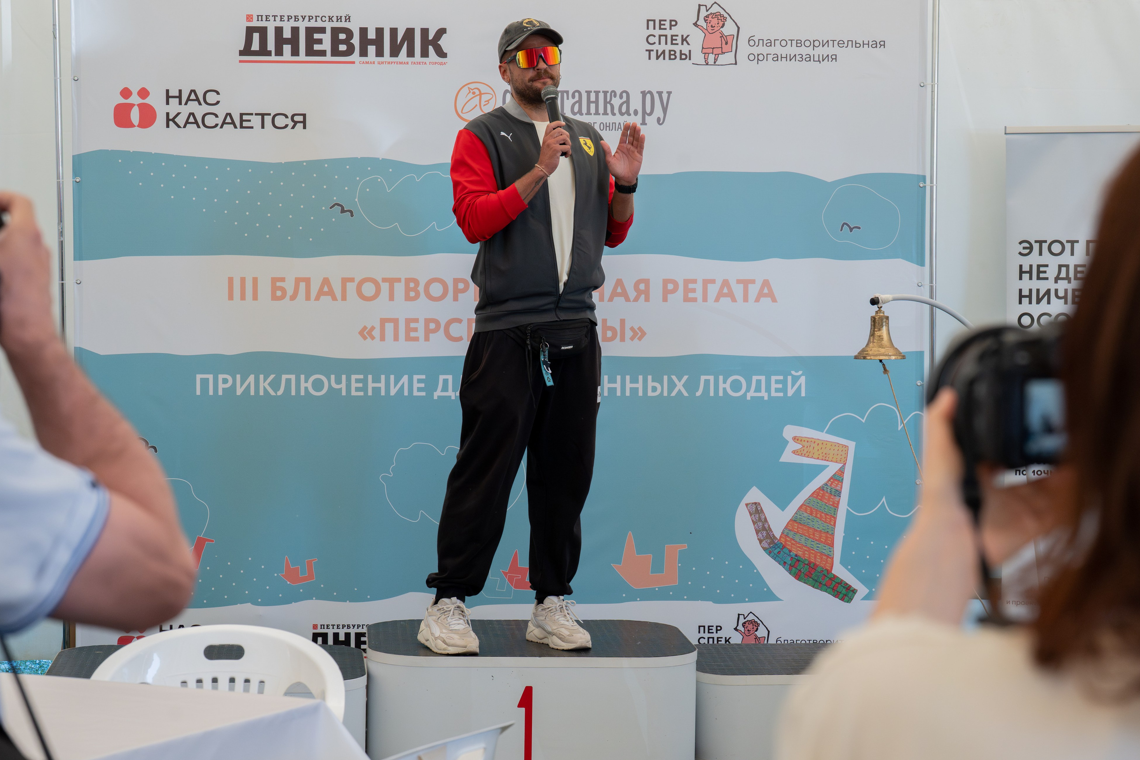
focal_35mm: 76
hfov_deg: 26.7
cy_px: 374
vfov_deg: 17.9
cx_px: 557
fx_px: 2406
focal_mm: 70
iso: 3200
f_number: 7.1
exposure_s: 1/500
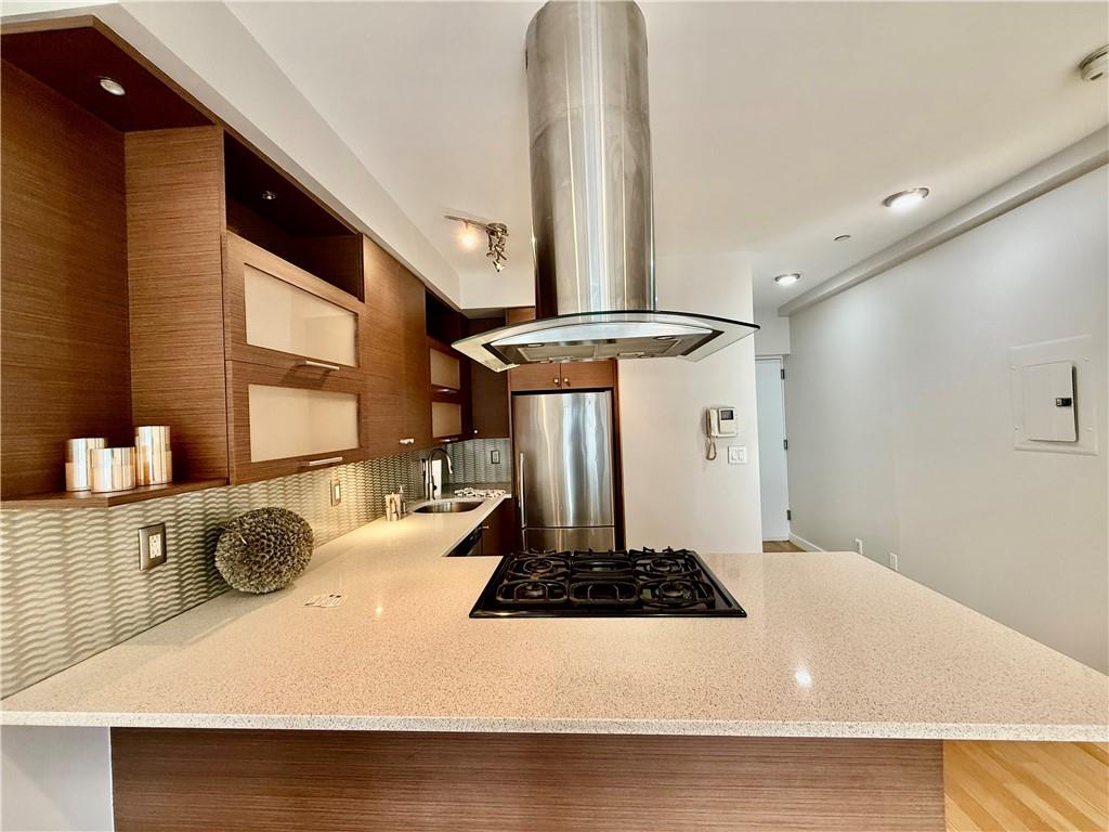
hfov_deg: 102.1
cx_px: 554
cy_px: 416
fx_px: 449
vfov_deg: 85.7
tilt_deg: +0.5
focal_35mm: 14
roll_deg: +2.3
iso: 320
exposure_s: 1/120
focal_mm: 2.22
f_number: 2.2
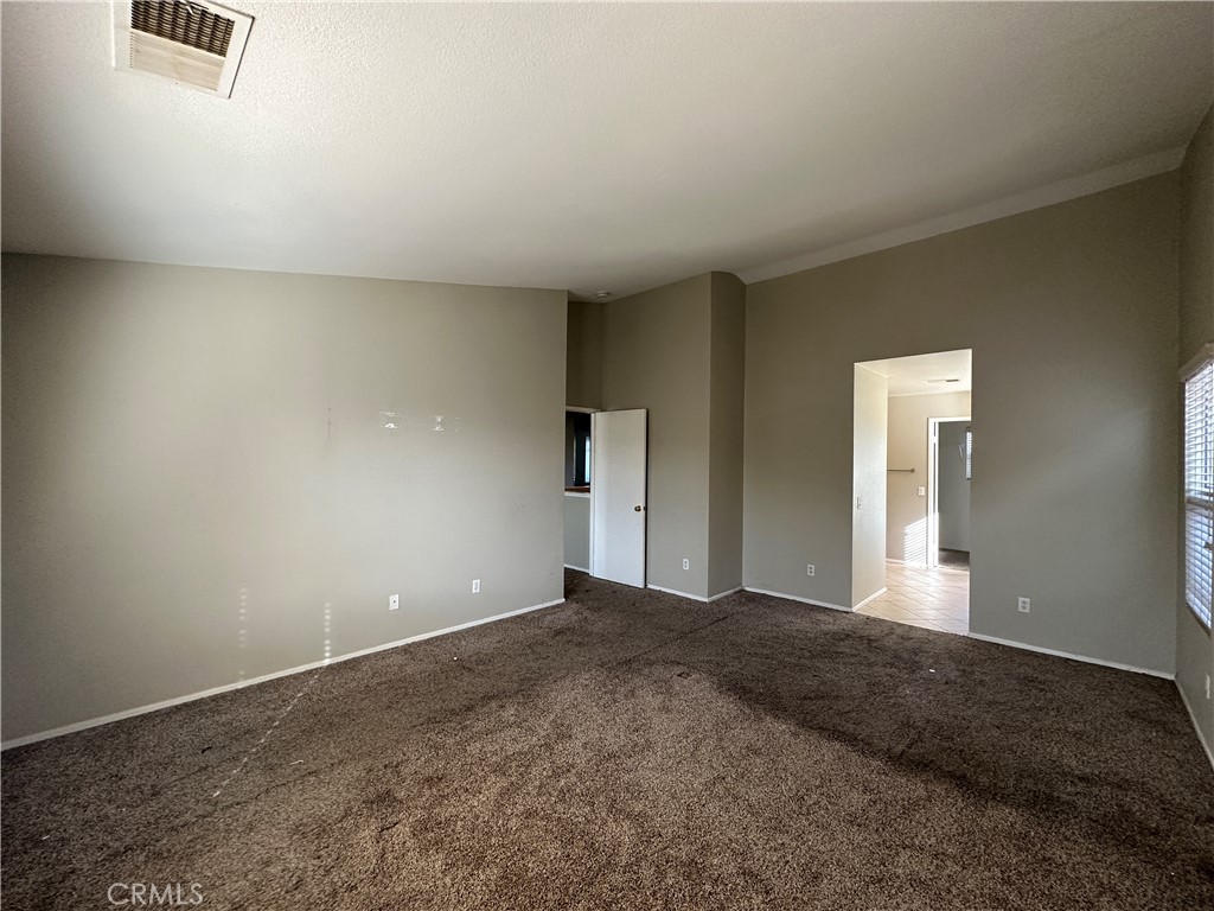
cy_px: 456
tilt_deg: -0.3
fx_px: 491
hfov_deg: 102.1
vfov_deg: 85.7
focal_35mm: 14
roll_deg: -0.4
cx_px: 607
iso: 200
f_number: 2.2
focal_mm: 2.22
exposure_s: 1/120
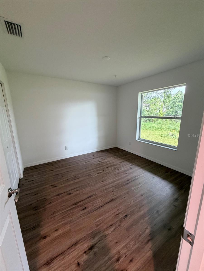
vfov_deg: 102.1
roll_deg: -0.1
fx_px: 110
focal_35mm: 14
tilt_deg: -12.0
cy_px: 136
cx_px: 102
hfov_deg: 85.7
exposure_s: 1/60
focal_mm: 2.22
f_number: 2.2
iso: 320
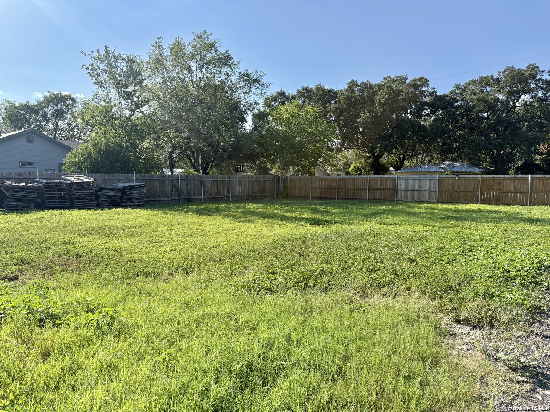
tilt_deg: -4.6
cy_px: 206
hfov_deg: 71.6
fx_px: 381
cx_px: 275
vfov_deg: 56.8
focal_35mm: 24
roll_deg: -0.6
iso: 100
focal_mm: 6.76
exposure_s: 1/3953
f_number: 1.78
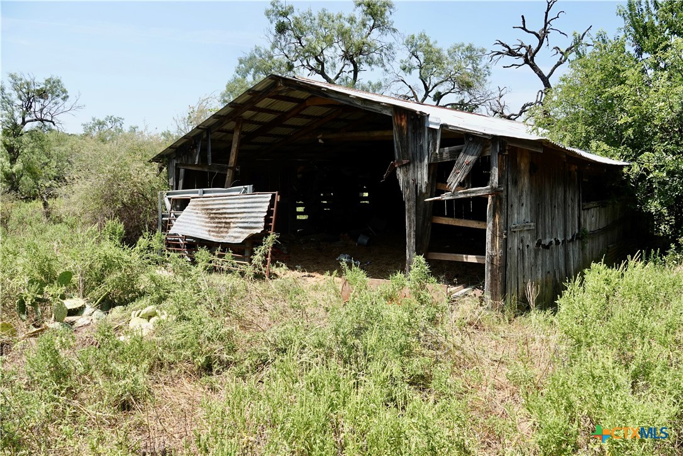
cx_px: 342
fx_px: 455
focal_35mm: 24
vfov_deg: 53.1
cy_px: 228
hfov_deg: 73.7
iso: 100
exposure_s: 1/400
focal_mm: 8.8
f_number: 4
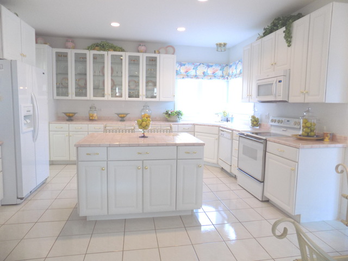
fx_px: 231
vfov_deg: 58.9
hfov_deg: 73.9
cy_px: 130
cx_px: 174
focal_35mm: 23
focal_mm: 4
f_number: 3.1
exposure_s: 1/30
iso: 100
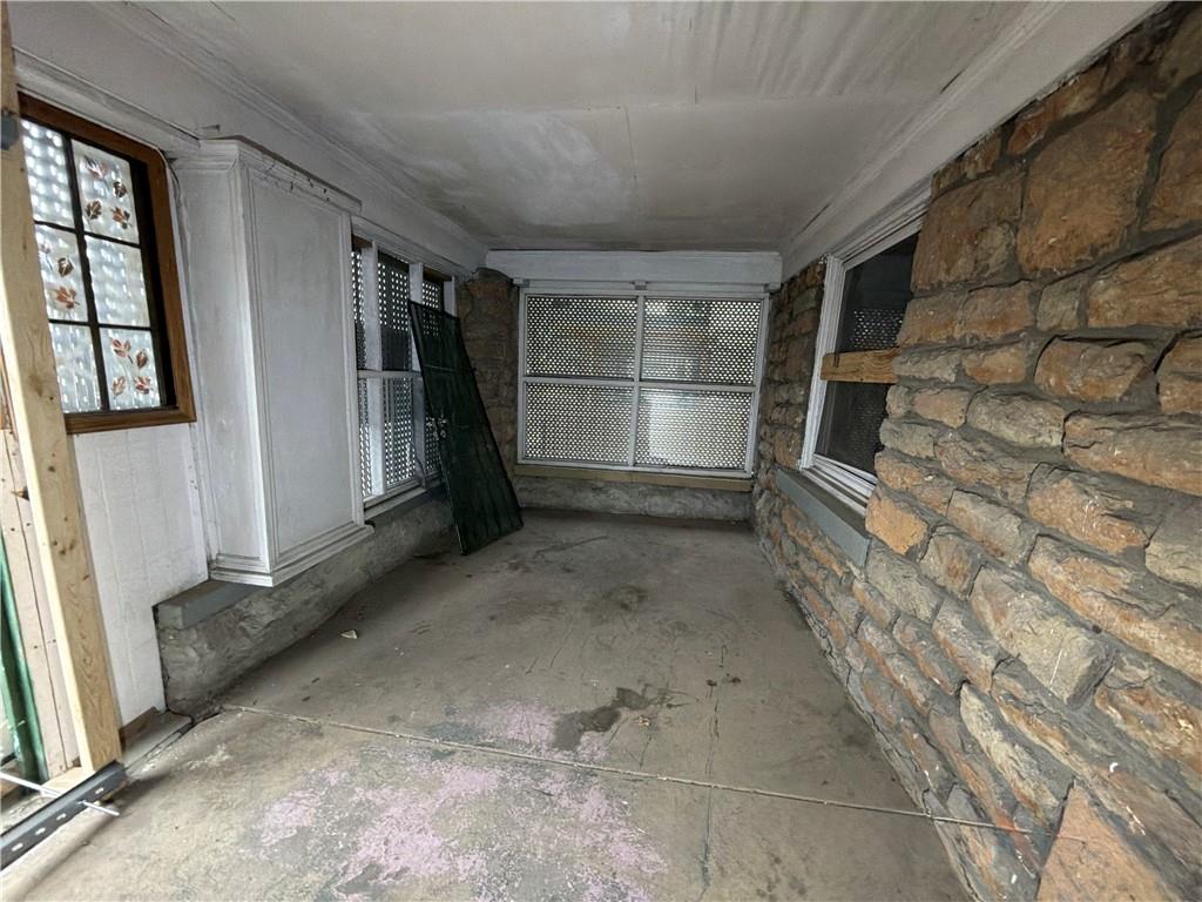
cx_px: 601
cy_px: 451
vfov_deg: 85.7
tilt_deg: -9.4
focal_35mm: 14
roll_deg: -1.1
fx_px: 486
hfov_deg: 102.1
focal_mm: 2.22
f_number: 2.2
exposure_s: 1/60
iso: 400
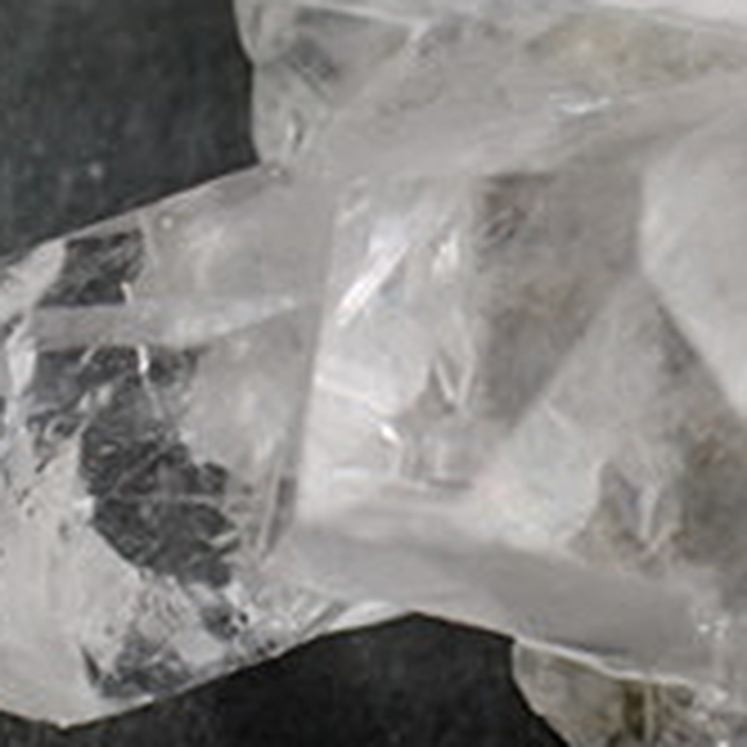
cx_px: 549
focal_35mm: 102
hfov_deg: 17.0
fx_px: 2490
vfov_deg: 16.9
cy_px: 140
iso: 100
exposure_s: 1/200
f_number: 2.3
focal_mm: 5.5
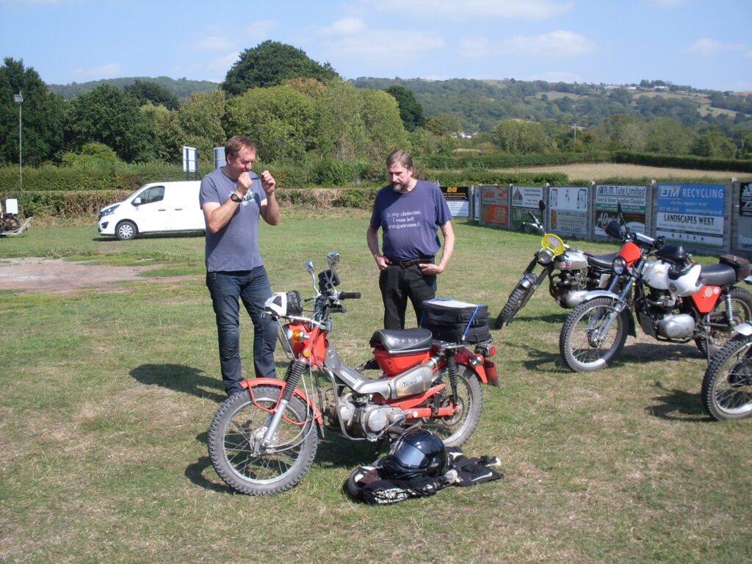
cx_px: 376
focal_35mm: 38
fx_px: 826
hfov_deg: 49.0
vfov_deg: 37.7
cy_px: 282
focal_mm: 6.3
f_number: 8.4
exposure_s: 1/180
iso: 80
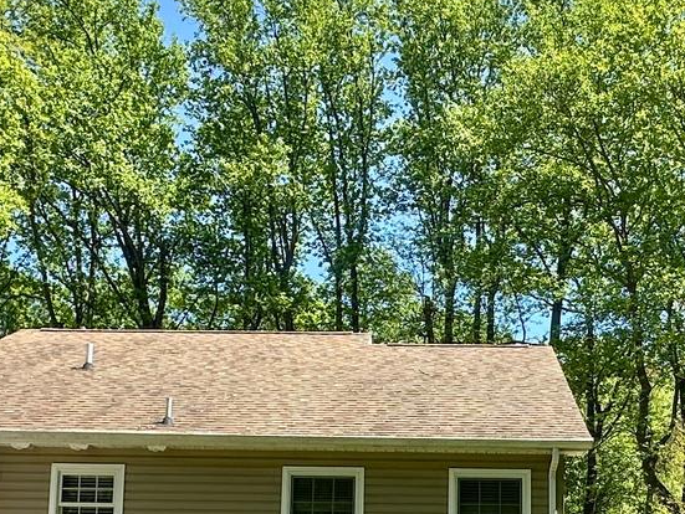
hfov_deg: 36.5
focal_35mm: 52
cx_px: 443
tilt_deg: +5.6
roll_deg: -0.8
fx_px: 1030
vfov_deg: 26.7
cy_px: 502
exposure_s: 1/558
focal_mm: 2.22
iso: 40
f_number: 2.2
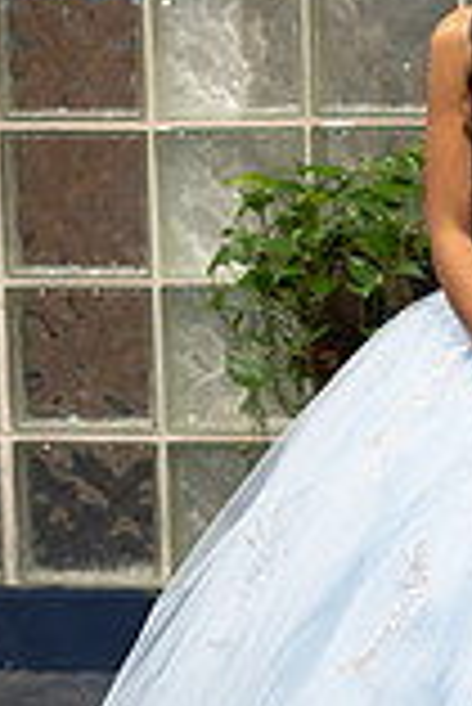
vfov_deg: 13.8
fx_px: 2924
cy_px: 405
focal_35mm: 149
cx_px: 459
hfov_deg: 9.2
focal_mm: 50
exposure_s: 1/160
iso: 640
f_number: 2
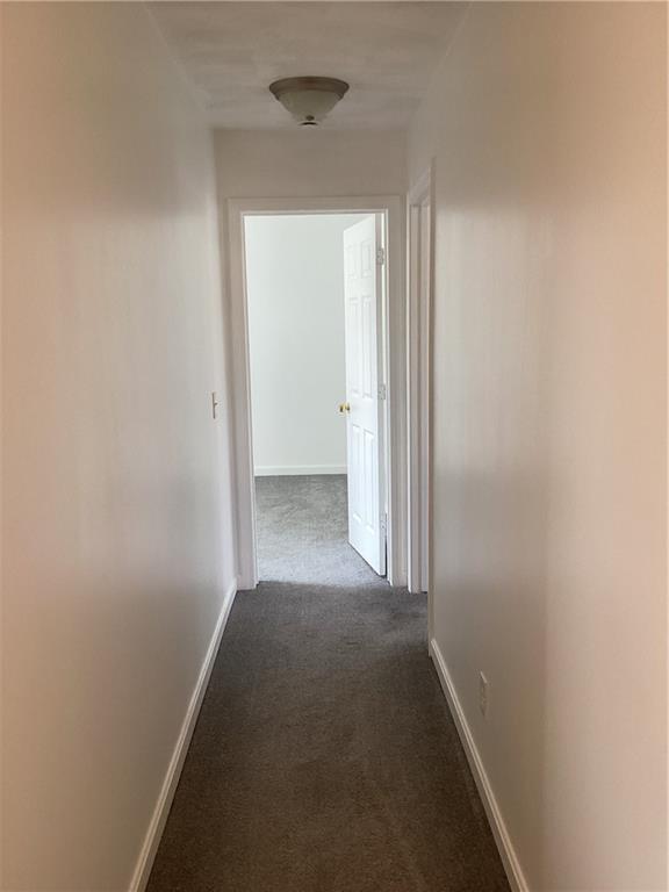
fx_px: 799
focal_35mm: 31
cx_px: 334
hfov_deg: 45.4
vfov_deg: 58.4
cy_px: 446
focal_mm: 3.3
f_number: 2.4
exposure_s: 1/60
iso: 125
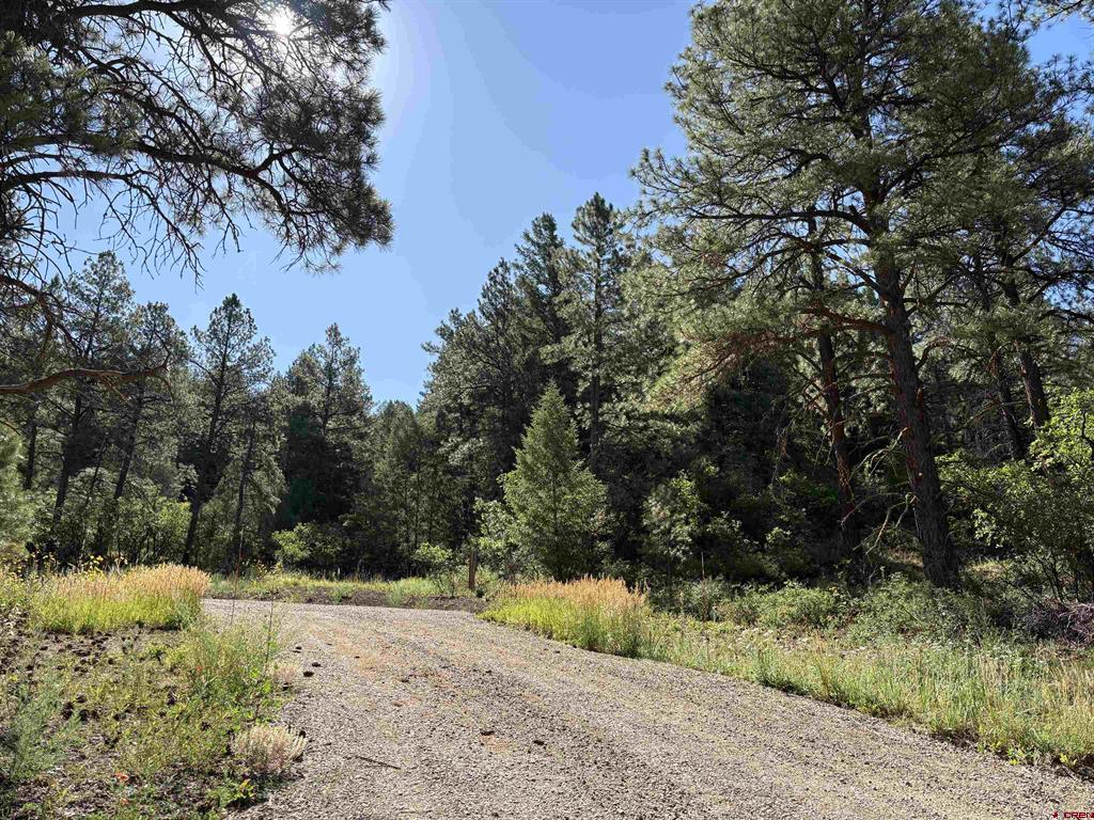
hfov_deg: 67.3
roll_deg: -0.2
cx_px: 547
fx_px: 822
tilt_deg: +20.2
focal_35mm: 26
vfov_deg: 53.1
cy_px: 410
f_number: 1.6
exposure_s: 1/1626
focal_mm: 5.96
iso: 50
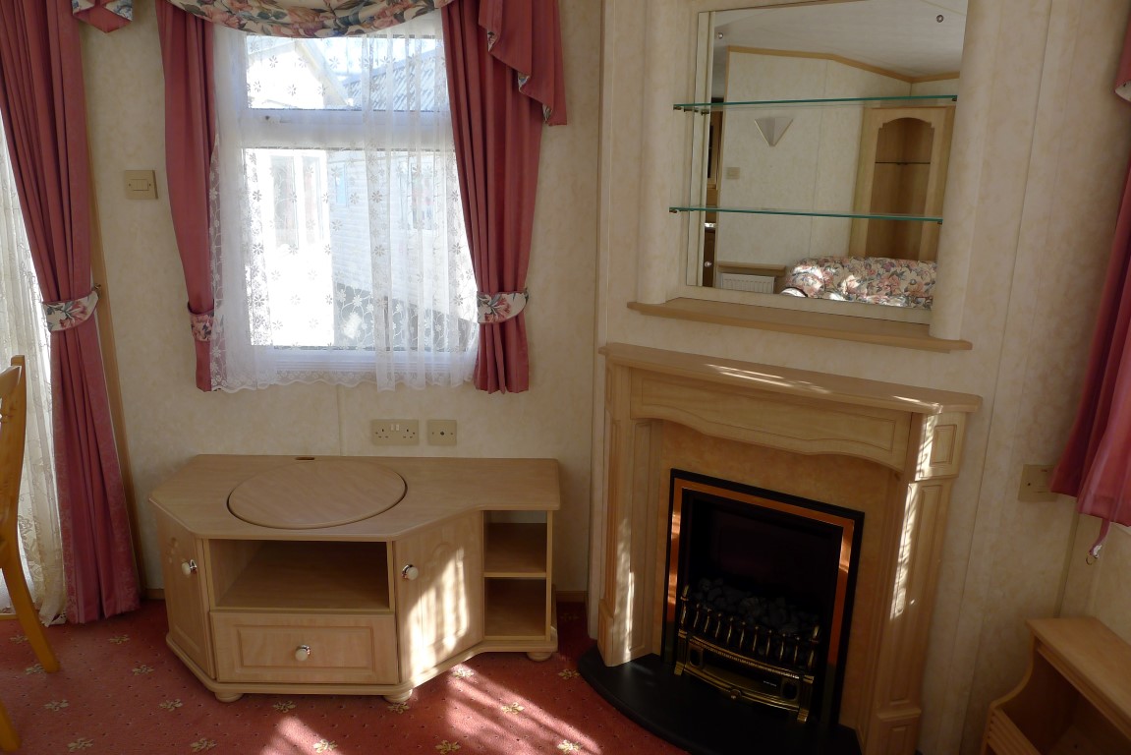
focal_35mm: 24
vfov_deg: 53.2
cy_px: 378
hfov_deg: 73.7
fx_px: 754
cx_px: 566
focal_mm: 5.1
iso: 80
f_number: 2.8
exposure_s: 1/160
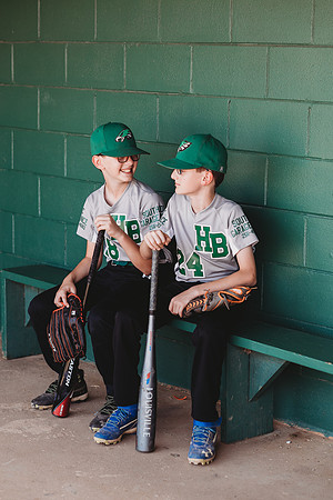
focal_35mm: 85
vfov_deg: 23.9
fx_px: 1179
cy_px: 250
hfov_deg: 16.1
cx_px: 166
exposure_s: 1/250
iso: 200
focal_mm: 85
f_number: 2.8
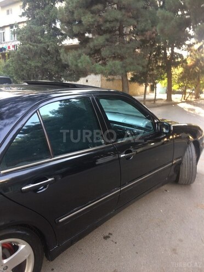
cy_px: 136
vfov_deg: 61.7
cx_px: 102
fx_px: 228
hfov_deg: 48.2
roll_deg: -2.3
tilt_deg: -15.0
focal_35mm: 29
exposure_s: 1/50
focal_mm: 4.15
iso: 40
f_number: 2.2
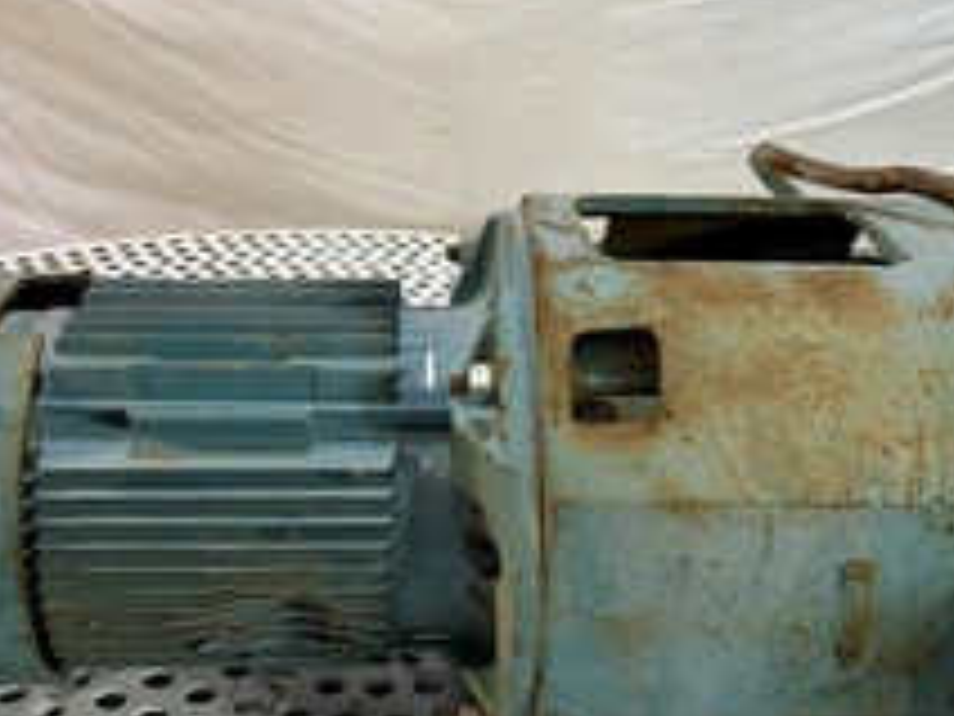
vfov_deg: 29.4
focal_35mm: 49
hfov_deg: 38.9
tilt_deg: -14.1
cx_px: 522
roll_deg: -3.4
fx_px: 1350
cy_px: 216
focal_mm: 4.25
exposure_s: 1/120
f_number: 1.8
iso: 40
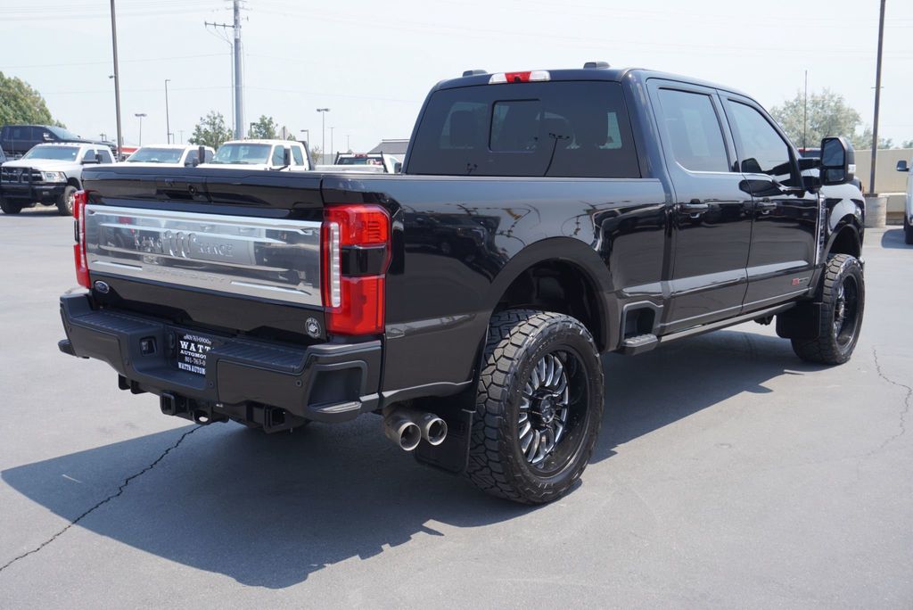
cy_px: 305
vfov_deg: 36.9
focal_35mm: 36
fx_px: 913
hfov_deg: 53.1
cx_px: 456
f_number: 7.1
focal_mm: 24
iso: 100
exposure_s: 1/160
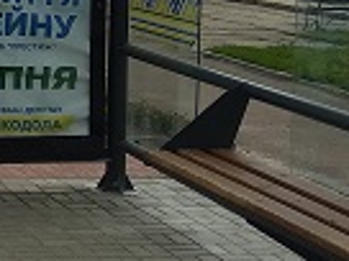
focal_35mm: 122
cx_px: -139
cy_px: 3
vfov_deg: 12.0
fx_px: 1230
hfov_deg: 15.2
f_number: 2.2
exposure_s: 1/1491
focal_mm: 3.81
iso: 100
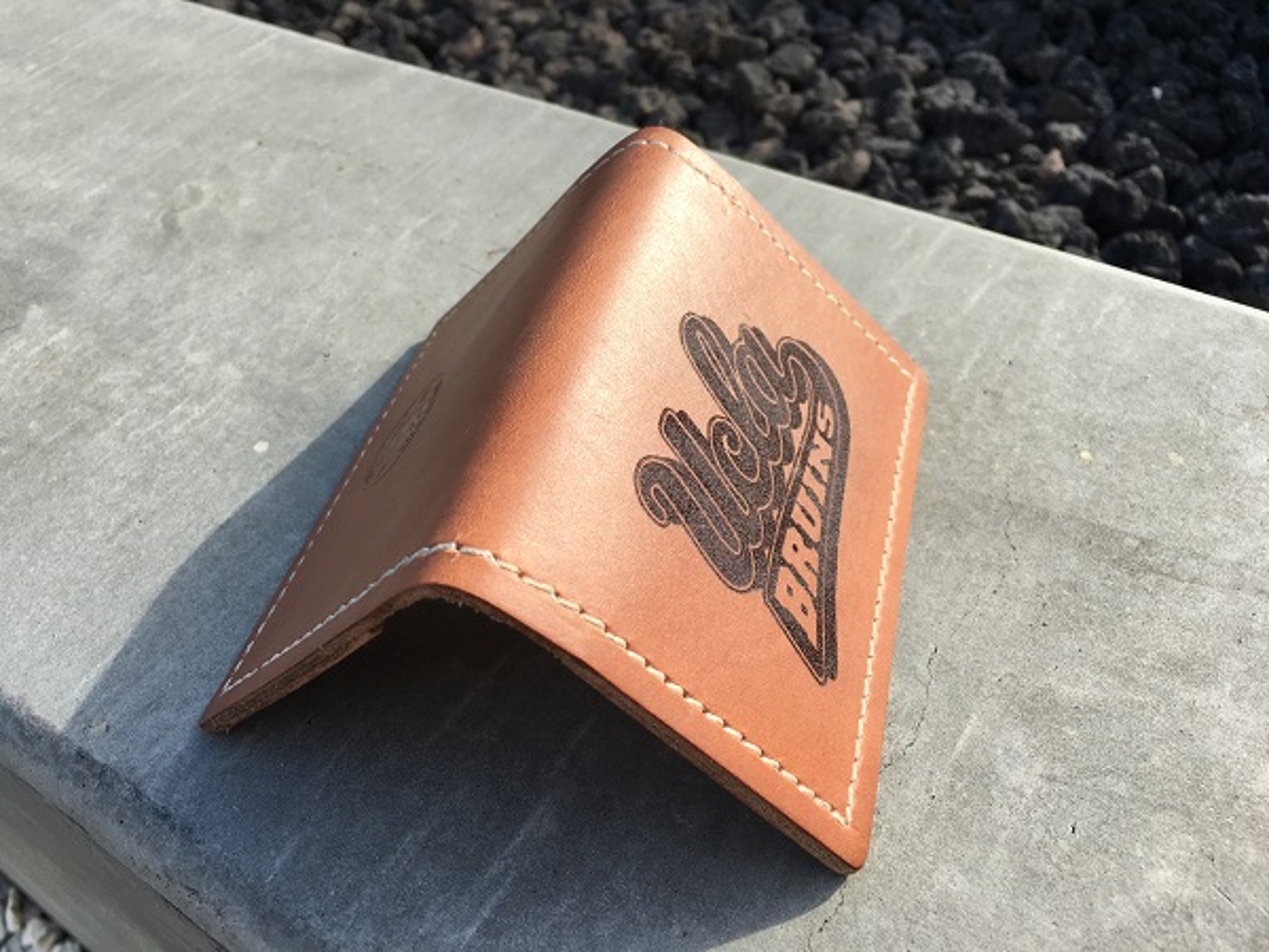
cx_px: 634
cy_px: 476
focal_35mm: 29
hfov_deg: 61.7
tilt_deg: -46.2
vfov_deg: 48.2
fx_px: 1063
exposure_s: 1/549
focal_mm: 4.15
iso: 25
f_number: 2.2
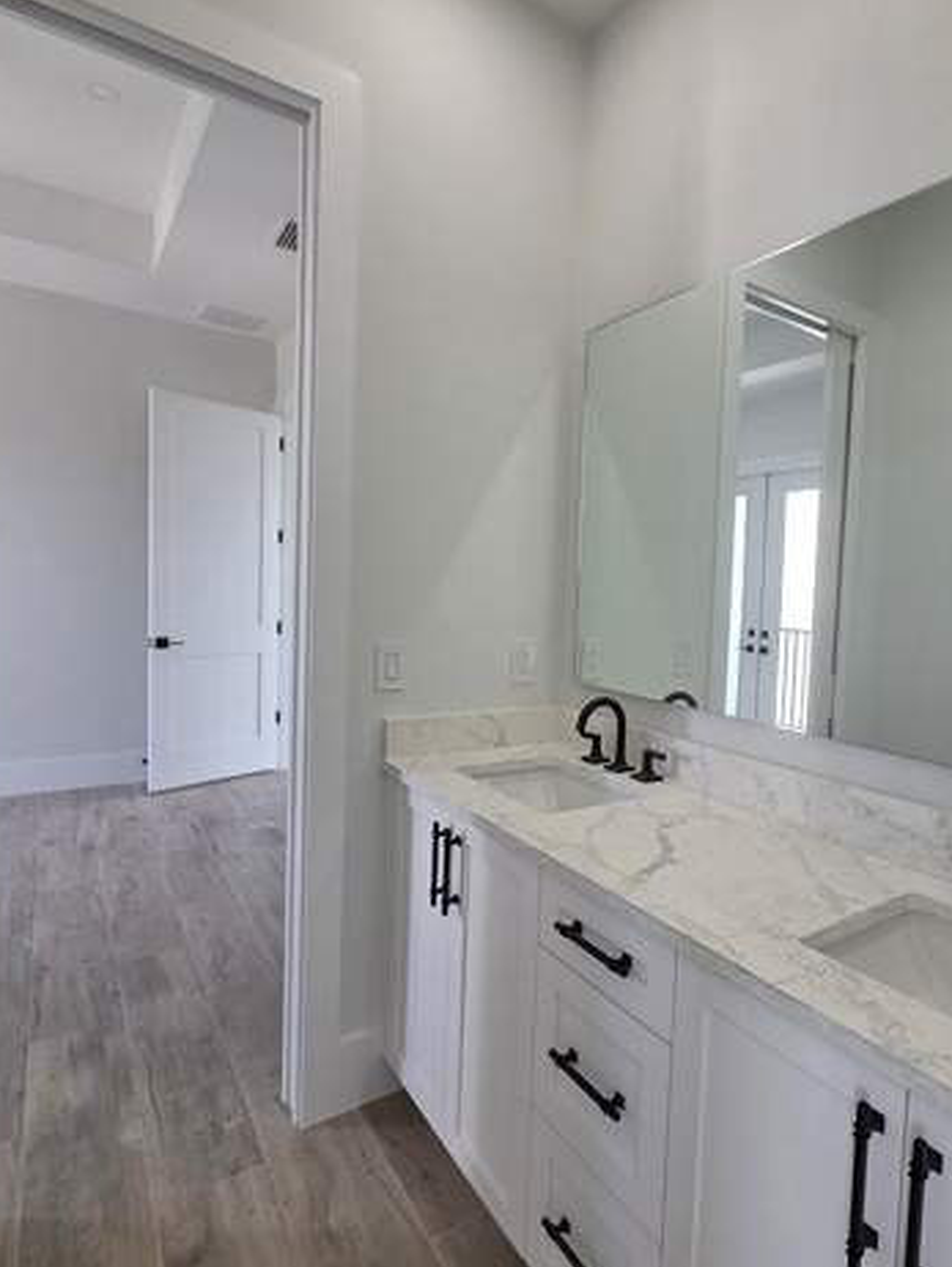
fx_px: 659
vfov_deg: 87.7
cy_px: 631
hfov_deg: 70.7
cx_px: 582
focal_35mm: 18
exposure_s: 1/120
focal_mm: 2.2
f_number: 2.2
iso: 125
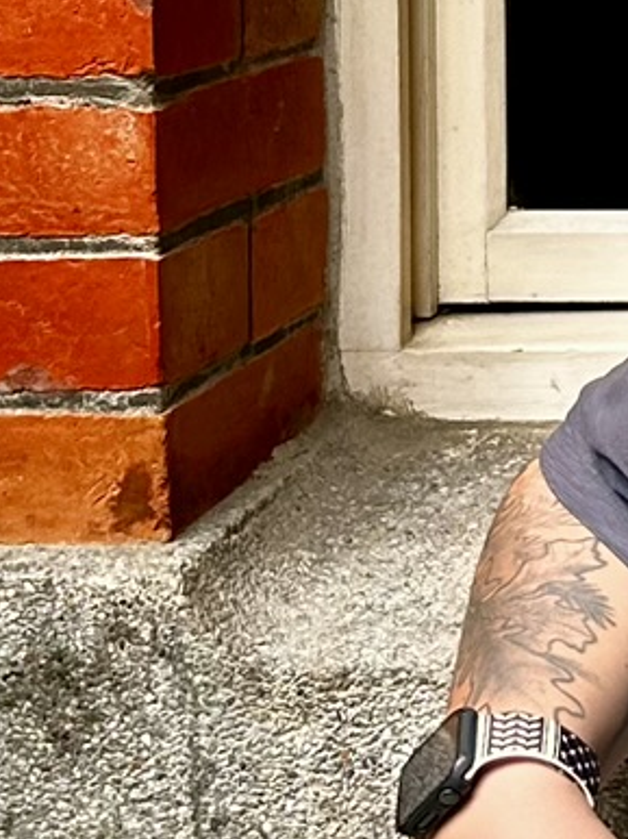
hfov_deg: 9.9
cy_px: -117
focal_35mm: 138
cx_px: 1276
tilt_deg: -2.9
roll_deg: +0.7
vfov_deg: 14.0
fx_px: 3342
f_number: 1.5
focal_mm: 5.7
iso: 40
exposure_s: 1/271
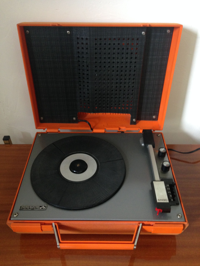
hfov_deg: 42.9
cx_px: 100
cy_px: 133
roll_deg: +1.2
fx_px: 254
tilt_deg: -37.1
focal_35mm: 33
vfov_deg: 55.4
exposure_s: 1/20
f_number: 2.4
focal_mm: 4.12
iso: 200
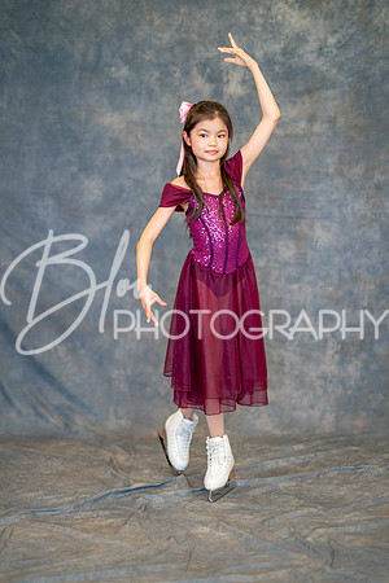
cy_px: 292
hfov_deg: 16.1
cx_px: 194
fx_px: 1378
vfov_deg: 23.9
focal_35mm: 85
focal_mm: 85
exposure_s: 1/200
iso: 640
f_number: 1.4
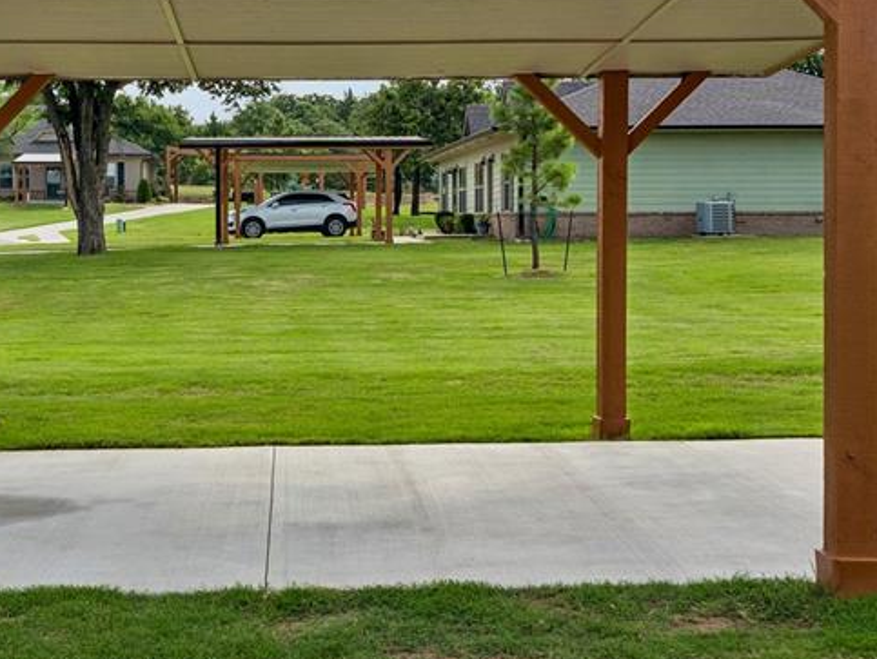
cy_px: 231
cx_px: 270
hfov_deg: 32.3
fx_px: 1496
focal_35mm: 59
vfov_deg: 24.7
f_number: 8
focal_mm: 29
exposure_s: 1/800
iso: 200
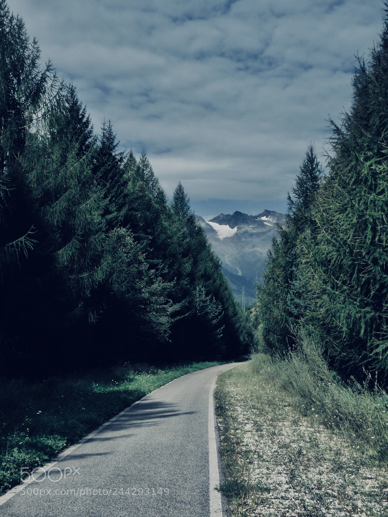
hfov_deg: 24.0
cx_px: 194
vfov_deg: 31.7
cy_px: 258
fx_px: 912
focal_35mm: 61
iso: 160
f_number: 6.3
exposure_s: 1/400
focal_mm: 10.8
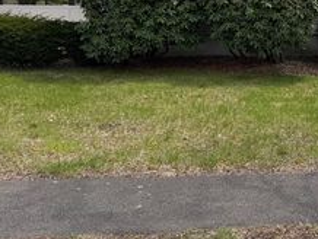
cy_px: 11
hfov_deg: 32.2
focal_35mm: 55
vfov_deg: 25.5
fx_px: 506
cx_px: 318
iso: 80
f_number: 1.78
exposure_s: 1/4167
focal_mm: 6.76
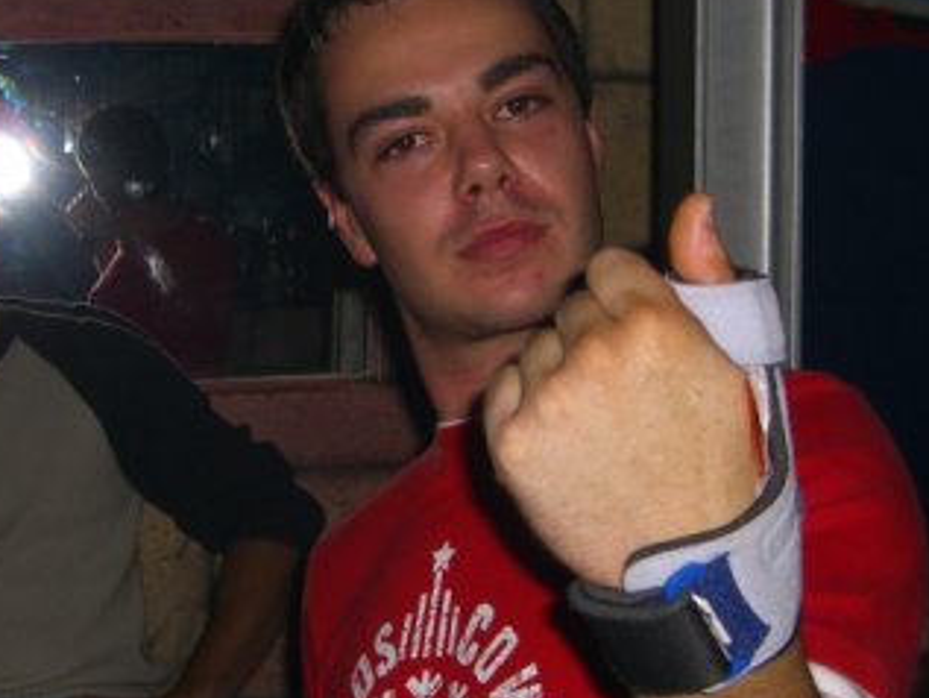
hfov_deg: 22.5
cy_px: 384
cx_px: 460
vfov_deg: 17.0
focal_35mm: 87
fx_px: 2336
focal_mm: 9.5
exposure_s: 1/250
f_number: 3.1
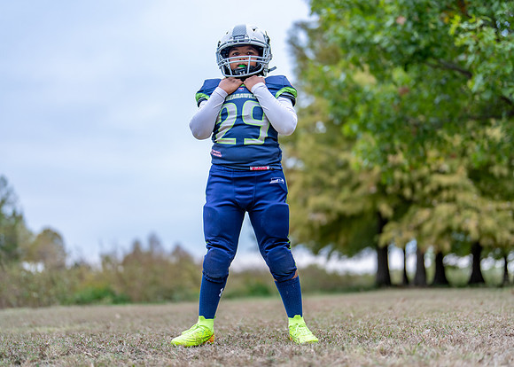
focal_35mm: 52
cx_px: 257
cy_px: 184
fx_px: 765
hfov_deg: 37.2
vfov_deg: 27.0
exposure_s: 1/320
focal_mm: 50
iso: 200
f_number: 1.2
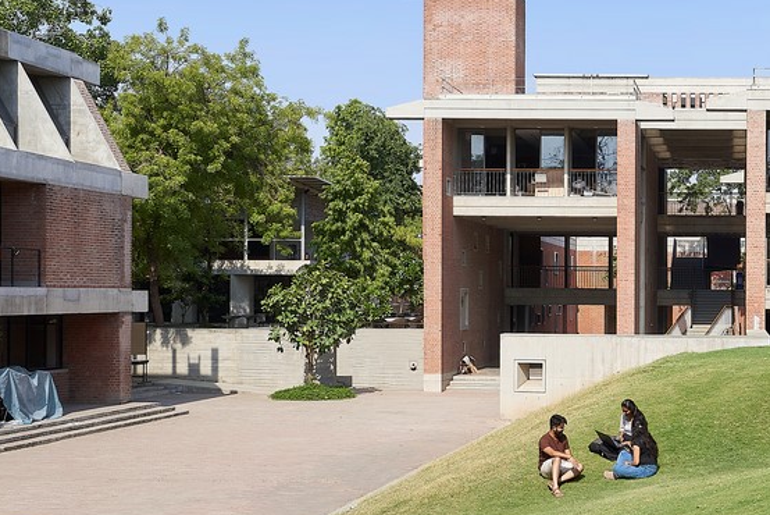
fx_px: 1198
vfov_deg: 24.1
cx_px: 813
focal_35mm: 56
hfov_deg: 32.1
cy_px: 177
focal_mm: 23
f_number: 13
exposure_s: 1/100
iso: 125
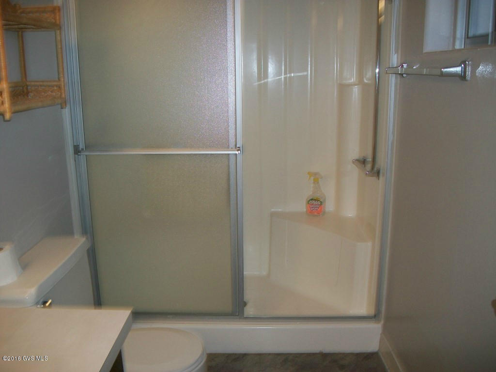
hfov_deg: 56.8
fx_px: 459
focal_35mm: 32
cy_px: 186
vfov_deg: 44.2
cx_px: 248
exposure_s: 1/30
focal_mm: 5.7
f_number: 2.9
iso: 80
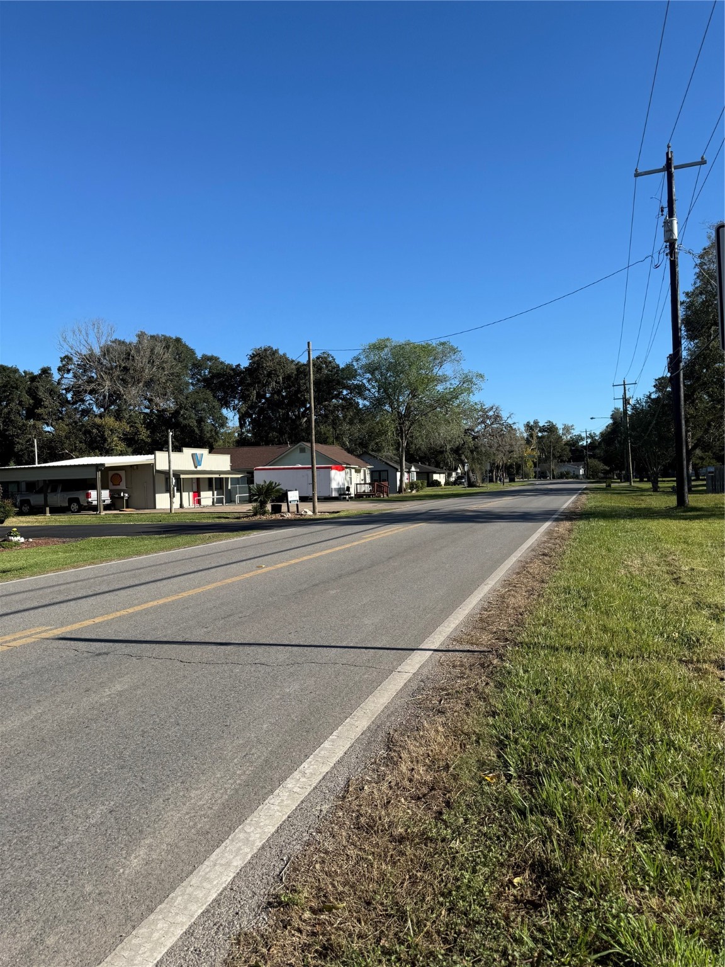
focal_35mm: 24
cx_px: 362
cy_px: 484
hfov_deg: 56.8
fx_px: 670
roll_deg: +2.0
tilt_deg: +0.8
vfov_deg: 71.6
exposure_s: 1/3953
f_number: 1.78
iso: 80
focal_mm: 6.76
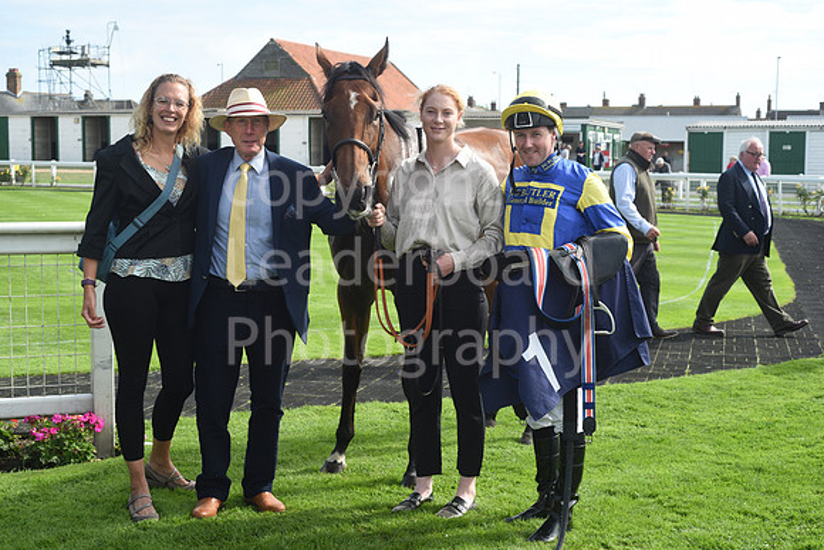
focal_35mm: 50
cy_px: 275
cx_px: 412
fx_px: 1145
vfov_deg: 27.0
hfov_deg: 39.6
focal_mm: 50
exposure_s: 1/640
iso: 400
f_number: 6.3
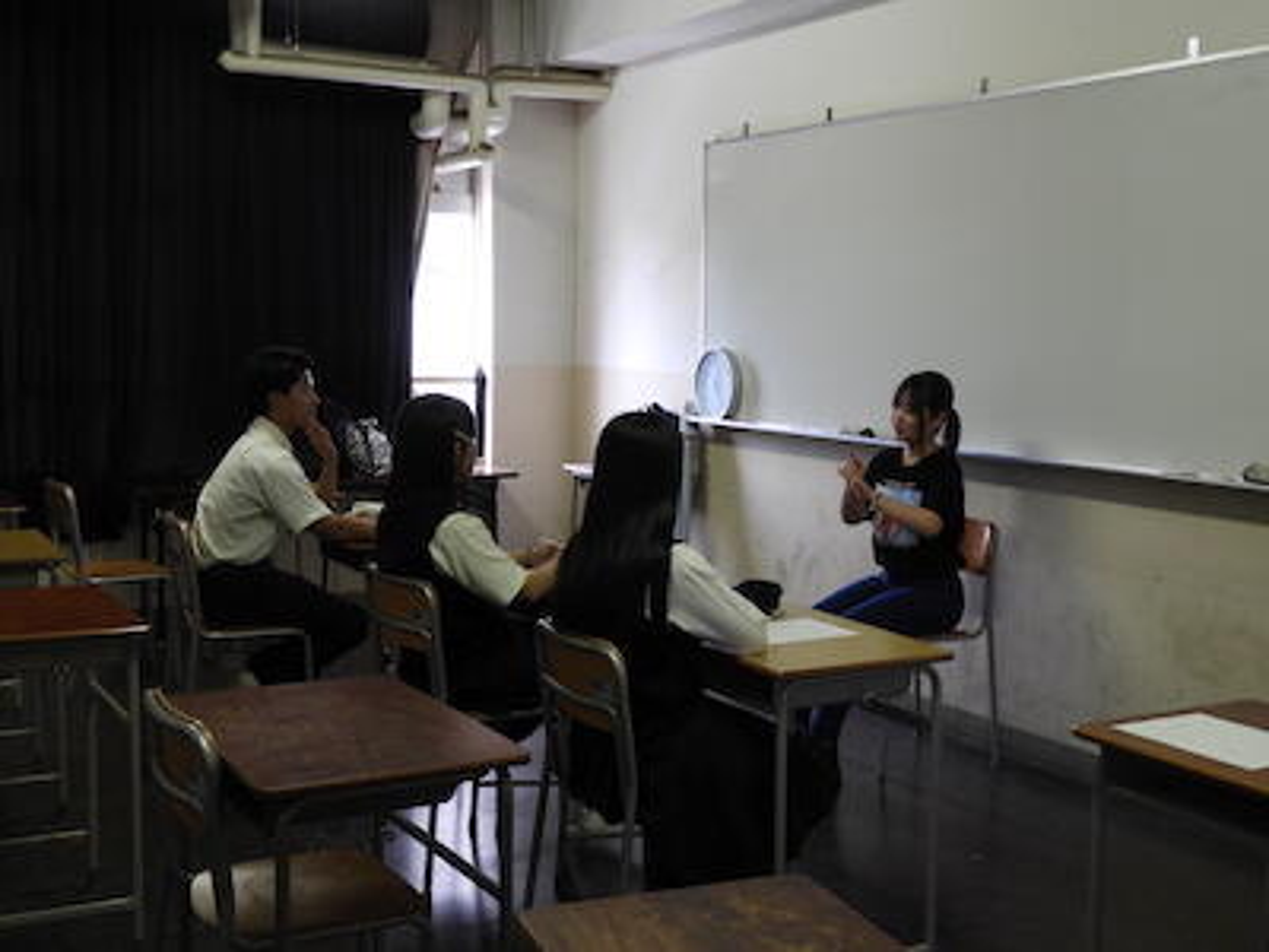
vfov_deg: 32.2
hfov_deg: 42.1
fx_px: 1650
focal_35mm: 45
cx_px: 634
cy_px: 476
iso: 220
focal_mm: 8.1
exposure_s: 1/30
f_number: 4
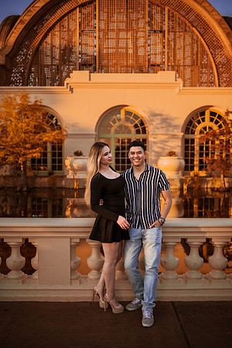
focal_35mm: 35
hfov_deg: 37.9
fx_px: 338
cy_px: 174
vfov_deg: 54.4
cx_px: 116
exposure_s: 1/500
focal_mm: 35
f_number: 1.8
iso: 100
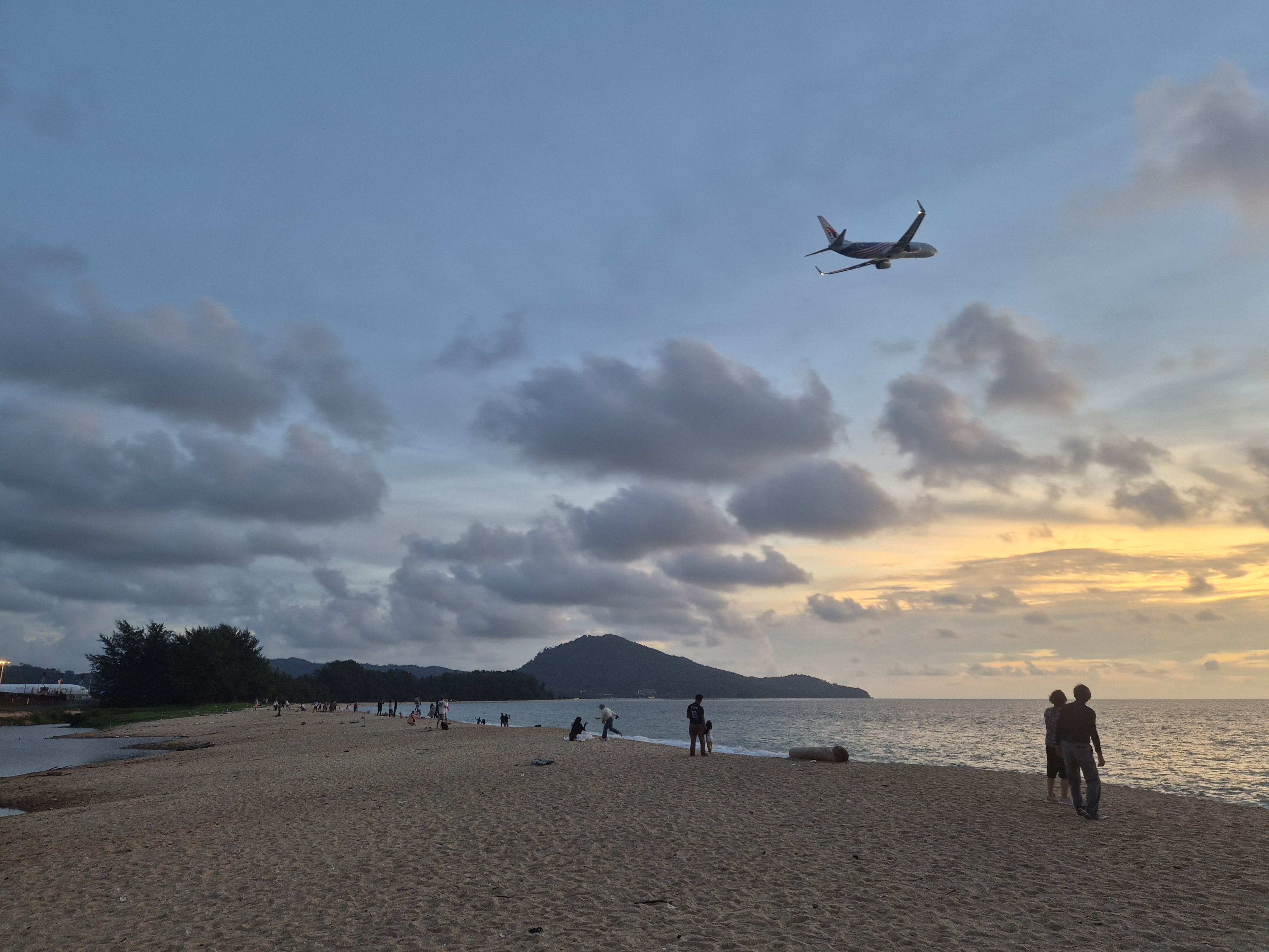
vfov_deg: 58.9
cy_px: 476
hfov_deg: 73.9
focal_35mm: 23
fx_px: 843
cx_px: 634
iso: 125
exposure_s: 1/180
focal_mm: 5.4
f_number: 1.8
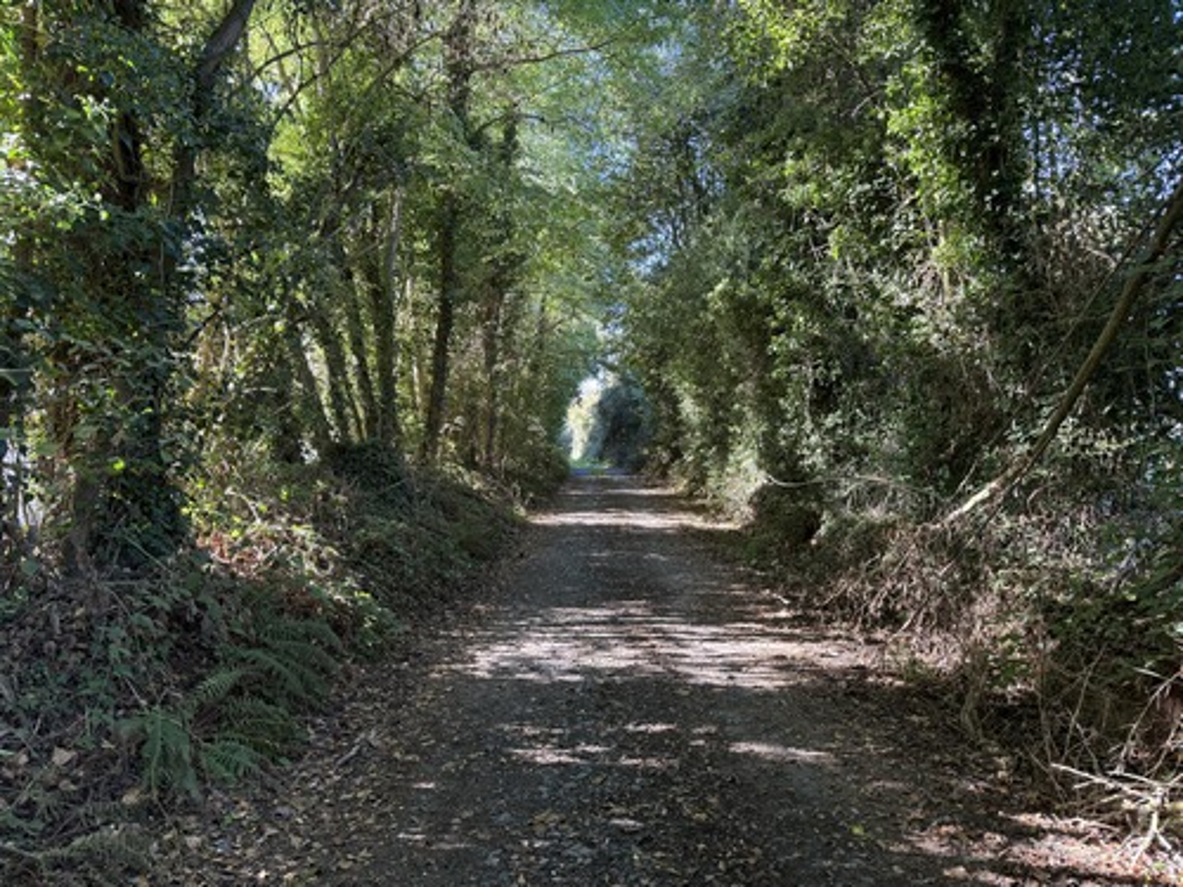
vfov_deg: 56.8
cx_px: 592
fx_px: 820
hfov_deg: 71.6
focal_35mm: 24
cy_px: 444
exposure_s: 1/121
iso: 160
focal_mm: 6.76
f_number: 1.78
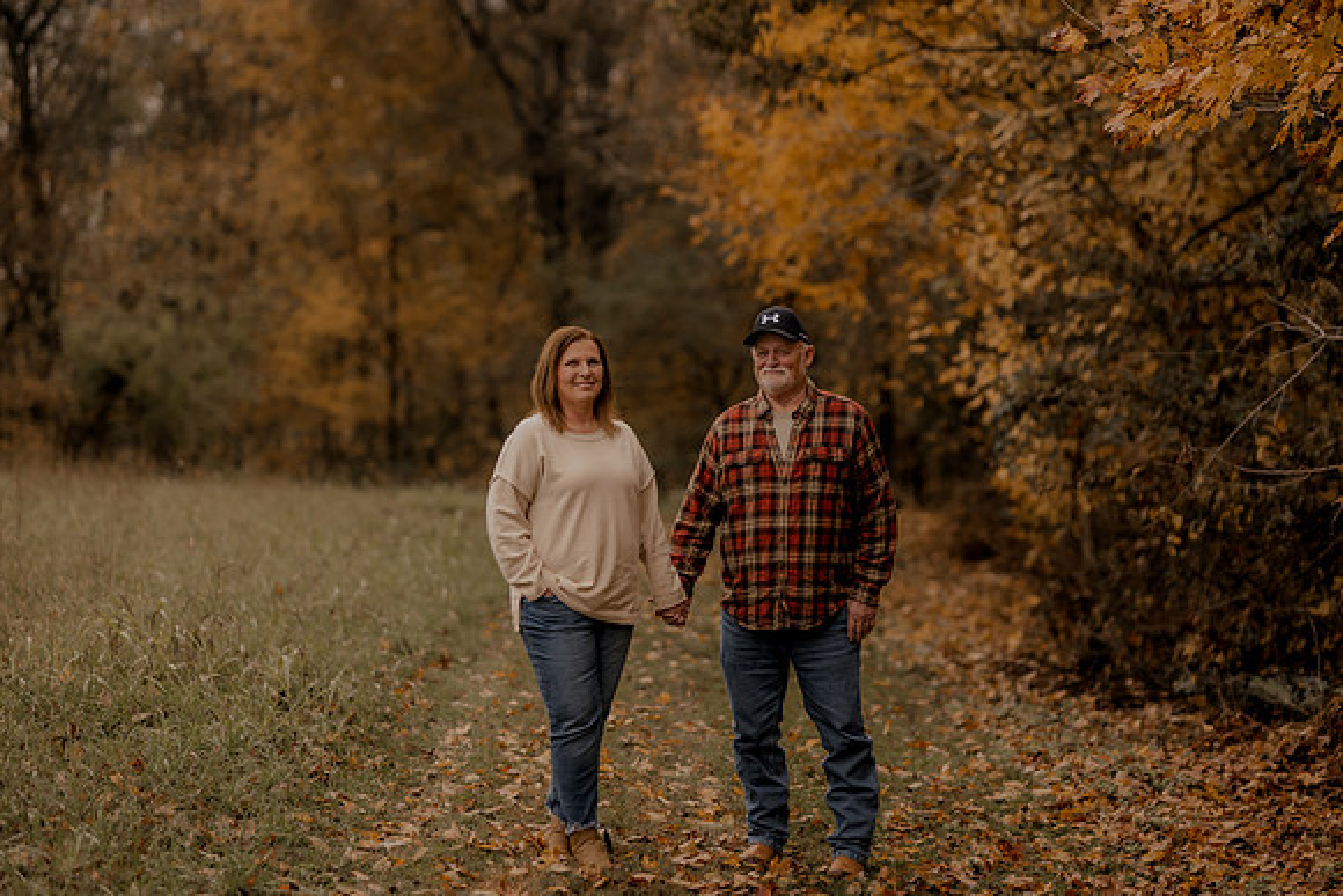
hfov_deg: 23.2
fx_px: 3268
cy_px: 448
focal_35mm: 88
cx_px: 660
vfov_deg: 15.6
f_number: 1.8
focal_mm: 85
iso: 250
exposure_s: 1/2500
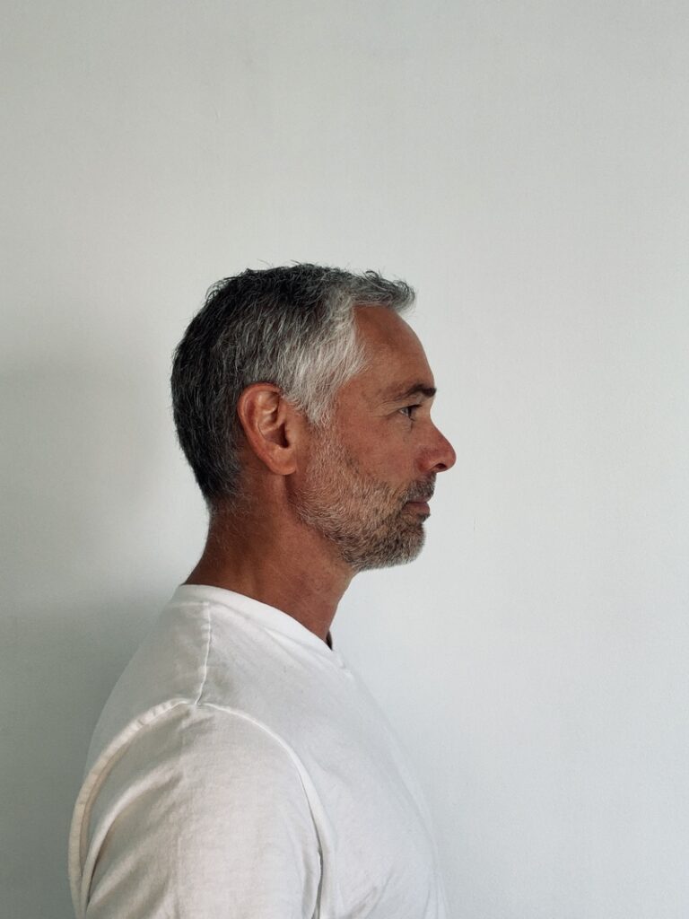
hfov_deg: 44.2
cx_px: 344
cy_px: 460
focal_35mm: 32
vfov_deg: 56.8
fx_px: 849
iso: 64
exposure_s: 1/121
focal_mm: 2.87
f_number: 2.2
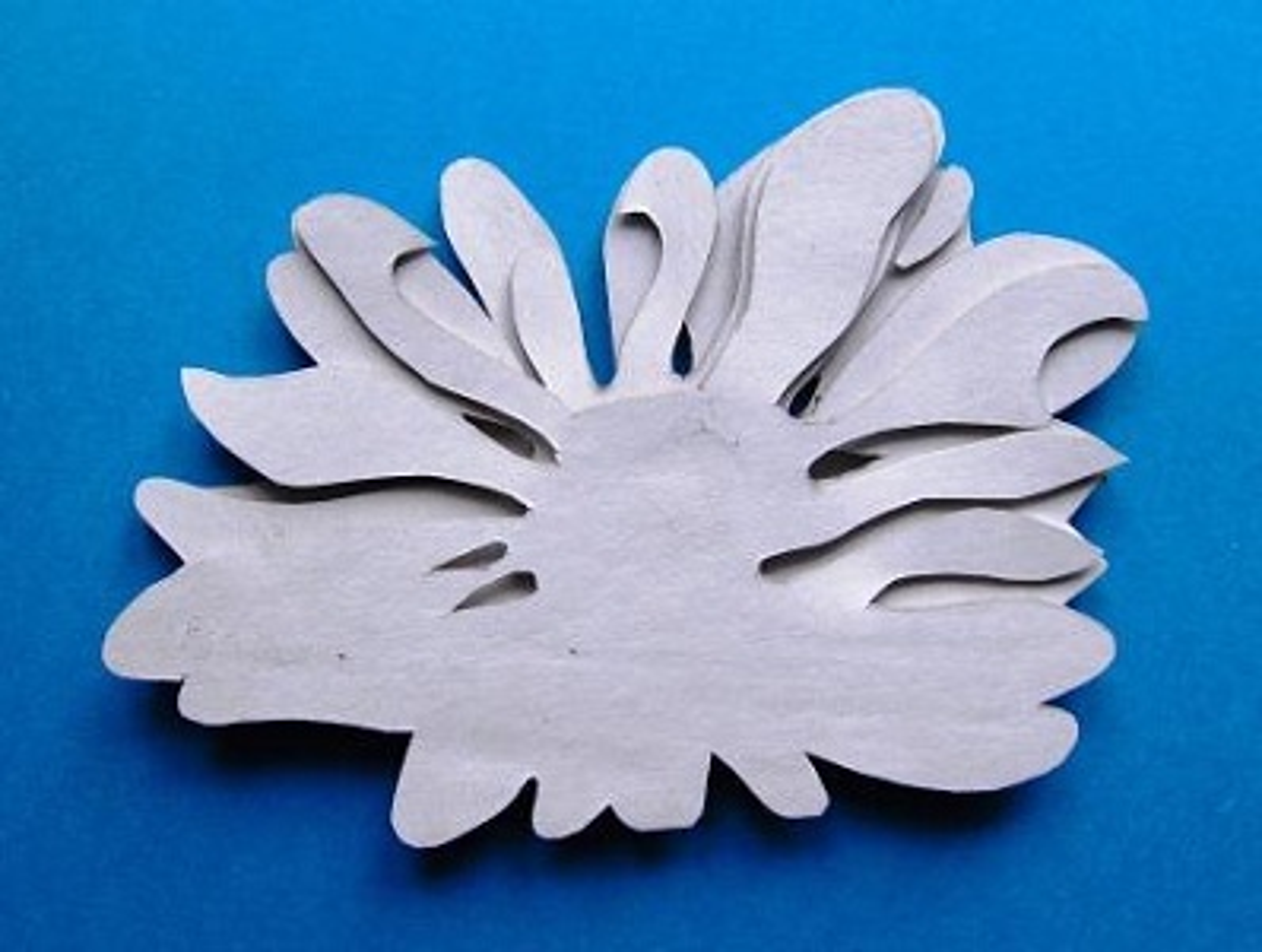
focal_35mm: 41
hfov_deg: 45.7
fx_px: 1497
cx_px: 631
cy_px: 476
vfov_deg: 35.2
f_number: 3.5
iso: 128
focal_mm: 6.5
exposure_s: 1/64.4
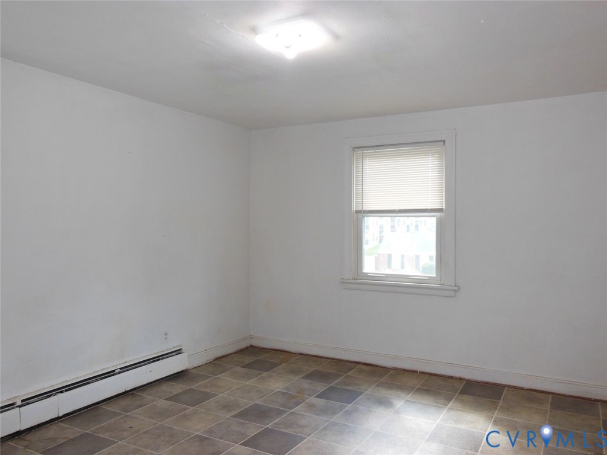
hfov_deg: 69.4
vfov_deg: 54.9
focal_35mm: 25
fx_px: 438
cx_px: 304
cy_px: 228
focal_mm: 4.5
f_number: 3.5
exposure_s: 1/30
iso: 200
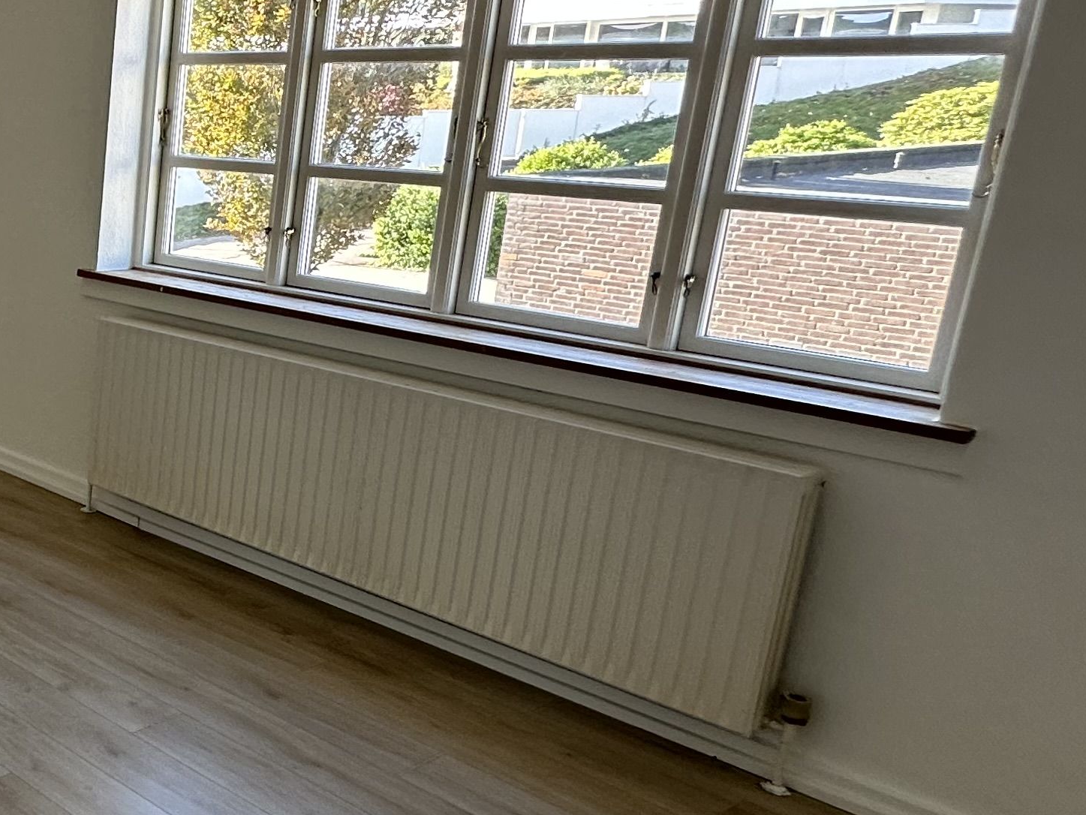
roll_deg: +0.2
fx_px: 1224
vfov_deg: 36.8
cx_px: -268
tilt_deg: -14.2
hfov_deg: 35.5
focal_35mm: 39
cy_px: 377
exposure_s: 1/99
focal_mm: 2.22
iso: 80
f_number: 2.2
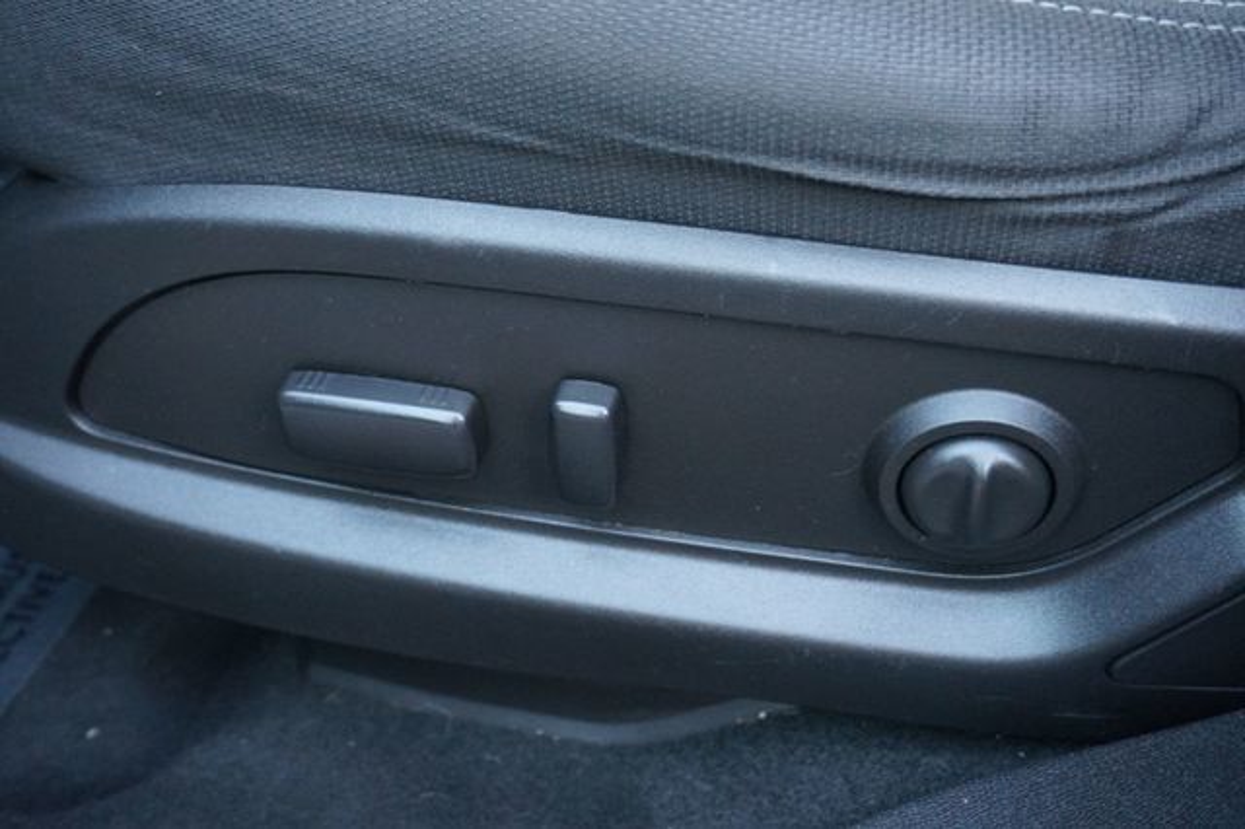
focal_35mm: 40
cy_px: 414
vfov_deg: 33.0
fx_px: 1400
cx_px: 622
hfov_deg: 47.9
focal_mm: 27
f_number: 4.5
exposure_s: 1/60
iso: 1600
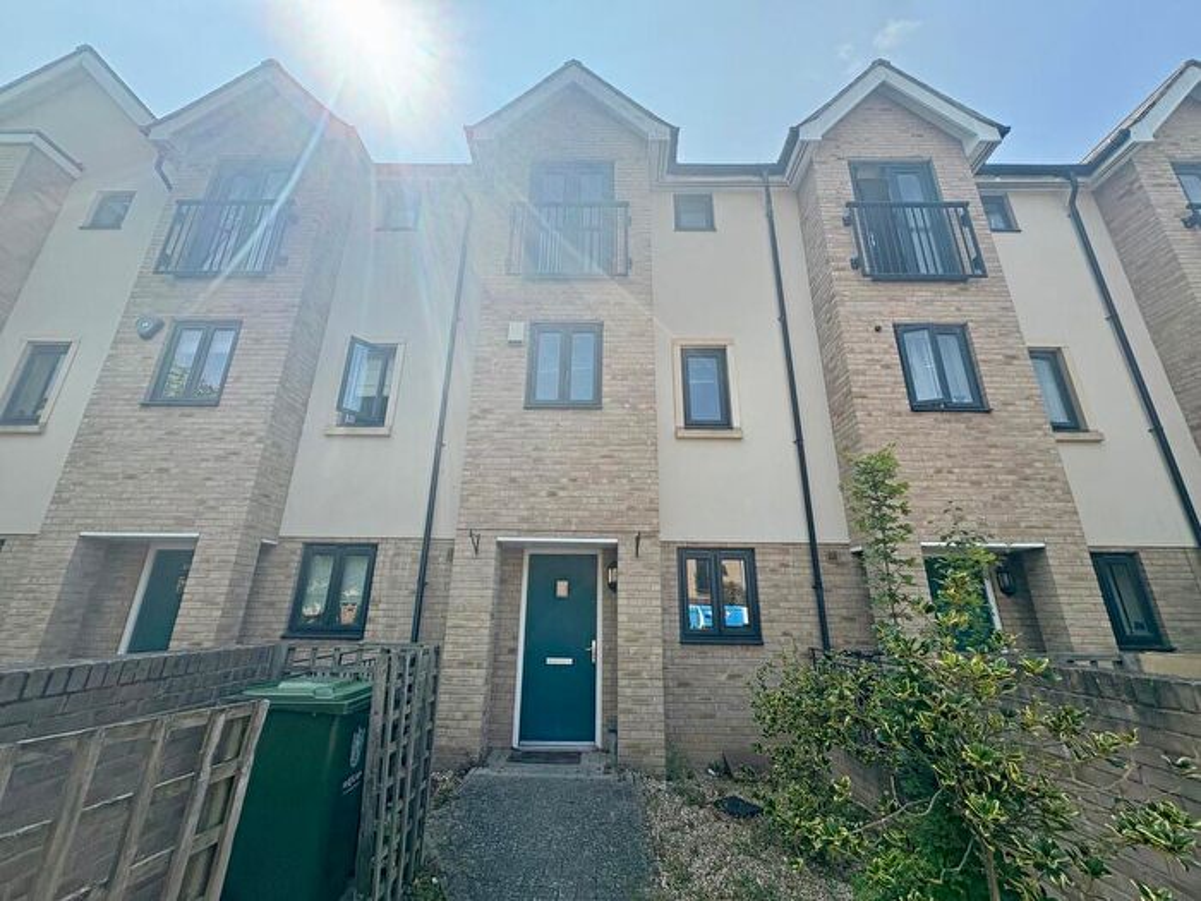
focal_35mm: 14
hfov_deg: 102.1
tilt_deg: +18.5
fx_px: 486
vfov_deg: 85.7
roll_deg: -0.1
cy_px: 450
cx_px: 600
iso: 40
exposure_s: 1/910
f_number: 2.2
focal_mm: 2.22
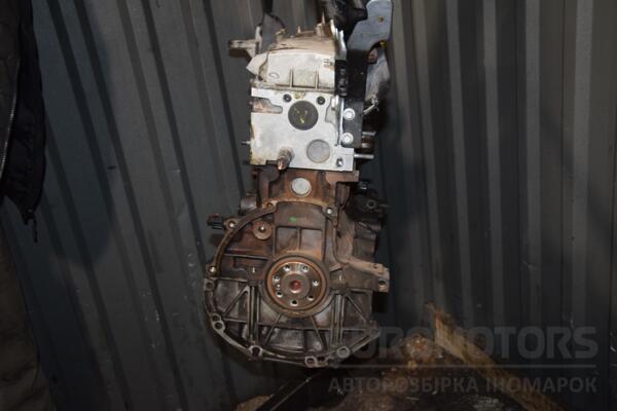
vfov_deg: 34.2
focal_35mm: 39
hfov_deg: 49.6
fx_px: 668
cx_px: 308
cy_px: 206
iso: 800
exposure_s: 1/60
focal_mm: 26
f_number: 5
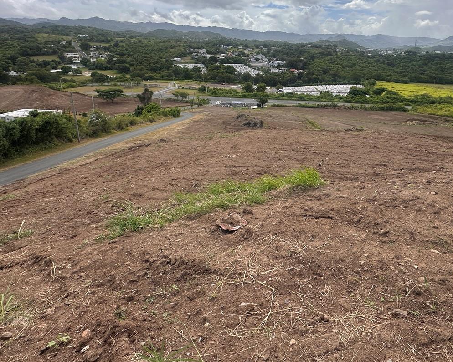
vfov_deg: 60.2
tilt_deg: -8.9
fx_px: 295
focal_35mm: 22
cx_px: 270
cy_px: 97
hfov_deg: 74.3
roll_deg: -1.2
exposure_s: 1/2174
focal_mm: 2.22
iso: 50
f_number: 2.2
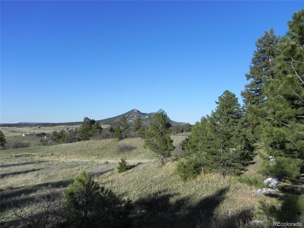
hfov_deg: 67.3
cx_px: 152
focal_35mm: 26
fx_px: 228
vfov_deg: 53.1
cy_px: 114
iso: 160
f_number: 7.1
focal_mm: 4.6
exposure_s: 1/427
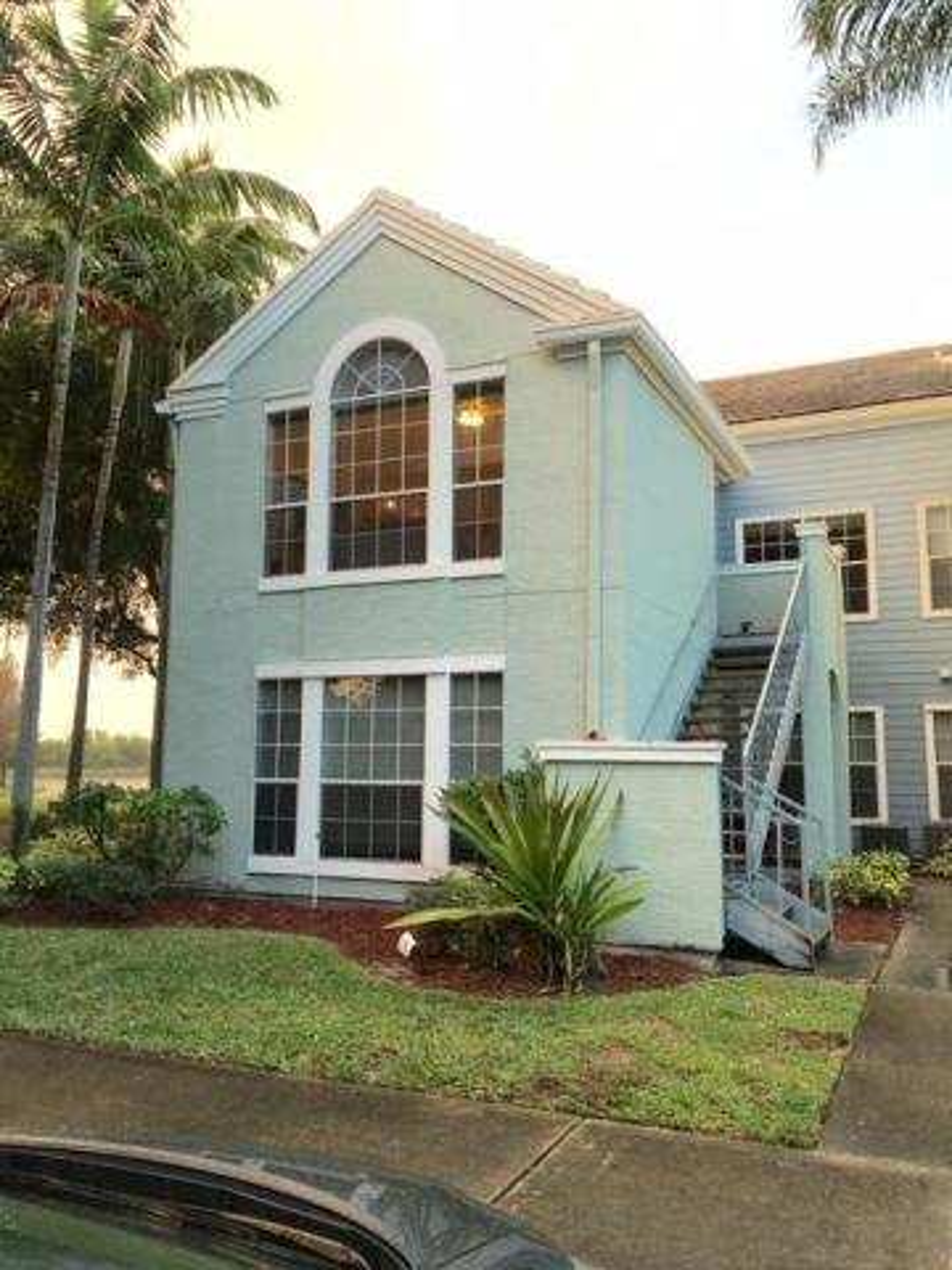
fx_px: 1063
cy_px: 635
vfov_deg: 61.7
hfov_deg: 48.2
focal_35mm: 29
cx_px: 476
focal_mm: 4.15
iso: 25
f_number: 2.2
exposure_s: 1/40
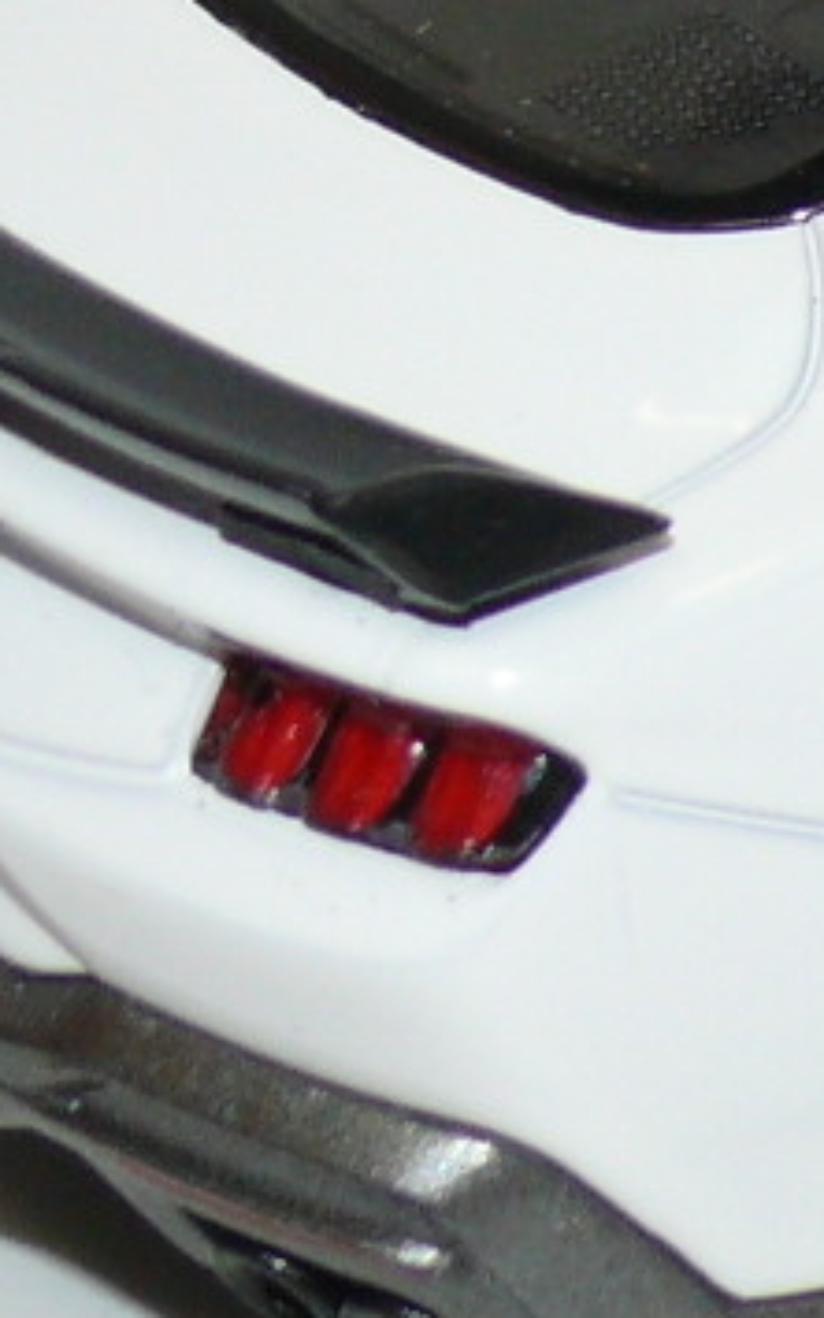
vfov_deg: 6.4
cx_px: 1808
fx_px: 11673
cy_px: -212
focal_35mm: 325
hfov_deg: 4.0
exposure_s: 1/30
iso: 100
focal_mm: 10.8
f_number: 4
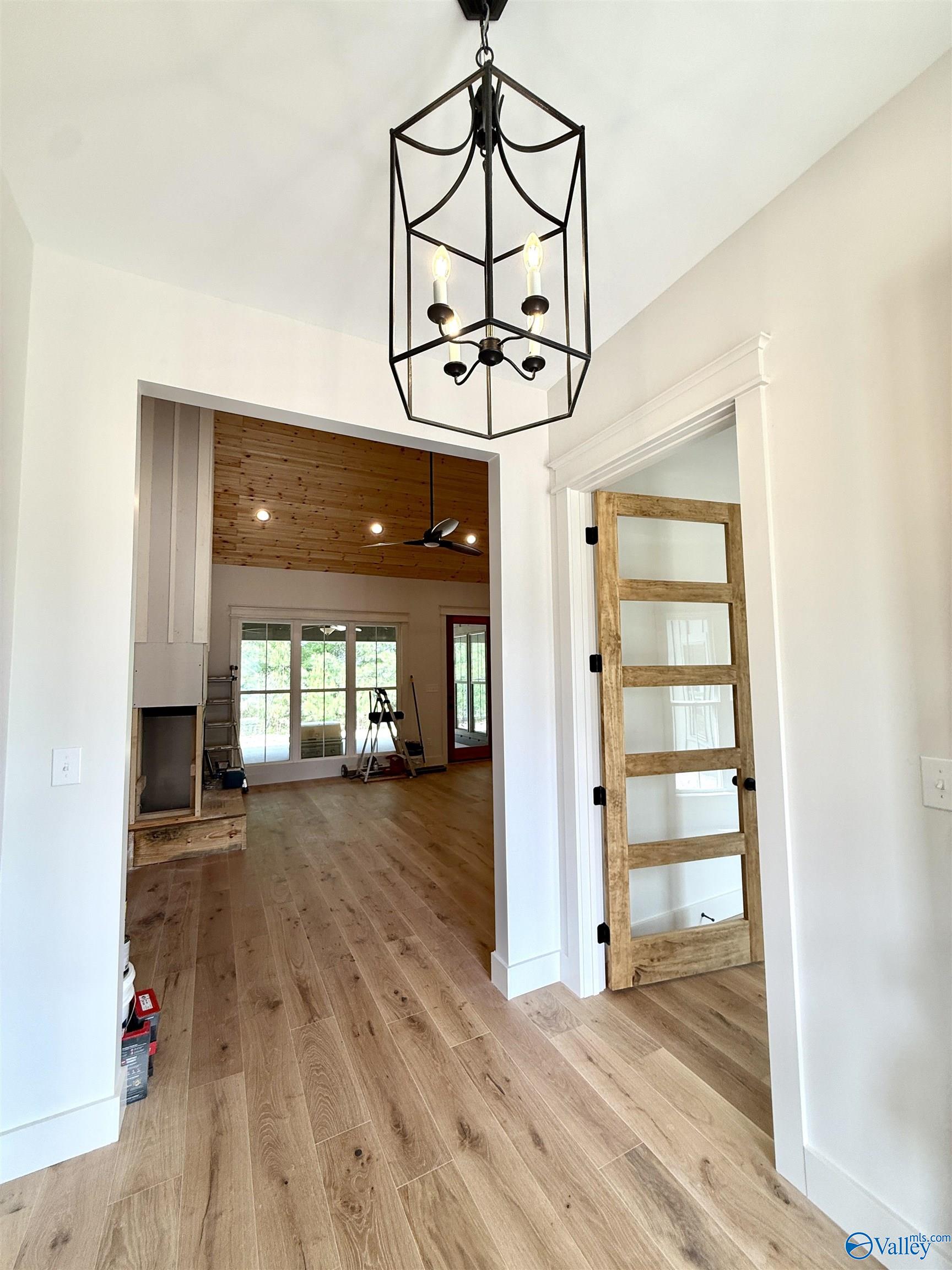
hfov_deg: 85.7
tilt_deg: +5.2
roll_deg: +0.2
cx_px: 476
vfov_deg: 102.1
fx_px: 513
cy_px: 635
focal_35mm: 14
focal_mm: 2.22
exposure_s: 1/120
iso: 64
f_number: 2.2
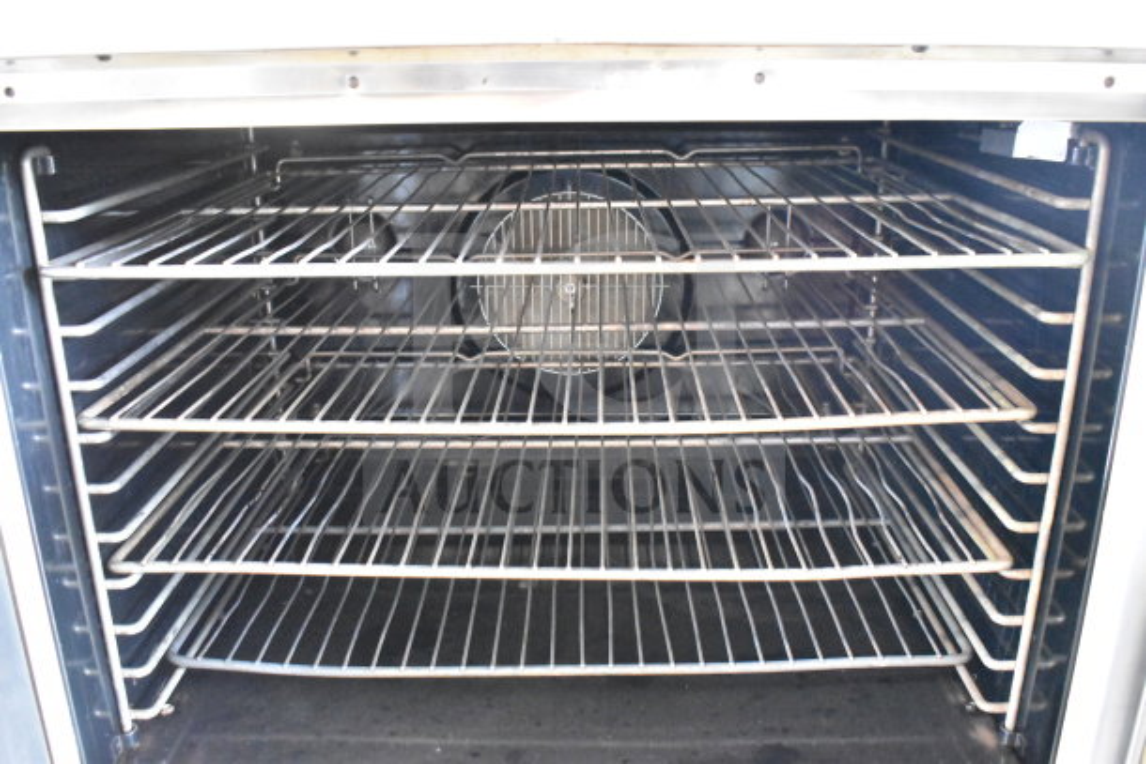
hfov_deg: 59.5
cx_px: 573
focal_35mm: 32
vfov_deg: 41.7
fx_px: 1003
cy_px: 382
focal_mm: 21
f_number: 3.8
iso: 12800
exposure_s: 1/30
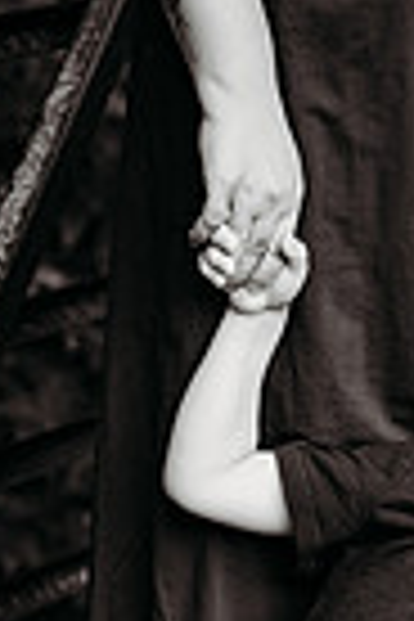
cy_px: 608
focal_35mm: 228
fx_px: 3933
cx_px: 466
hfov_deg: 6.0
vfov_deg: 9.0
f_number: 2.8
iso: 200
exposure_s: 1/500
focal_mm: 70
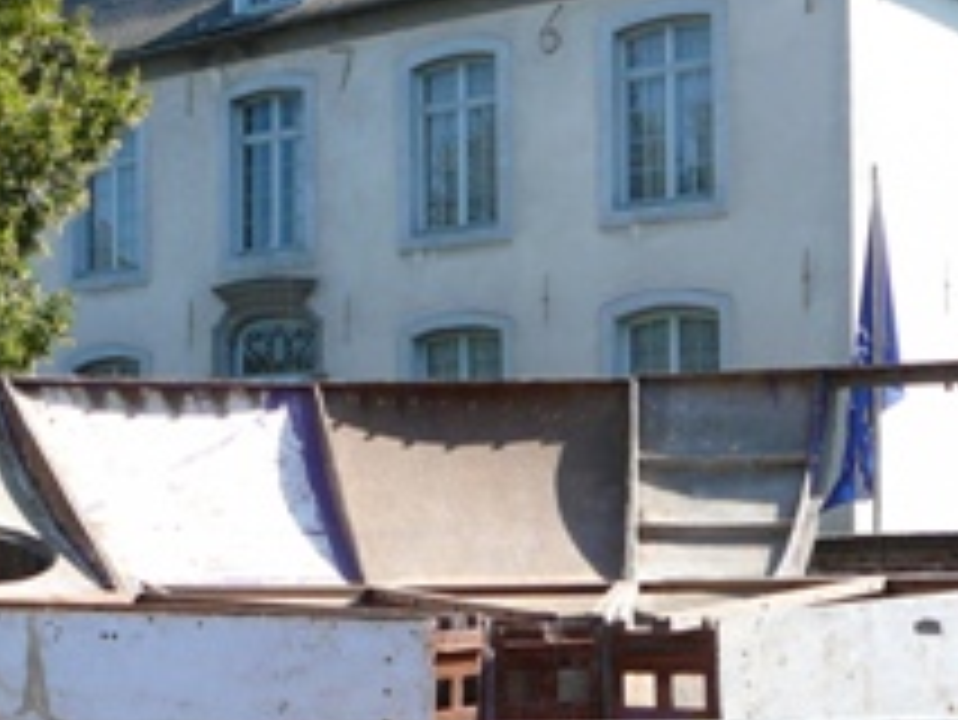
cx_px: 346
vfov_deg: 20.3
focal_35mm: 72
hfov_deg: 26.9
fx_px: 1994
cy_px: 538
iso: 80
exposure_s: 1/500
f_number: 2.8
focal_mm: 5.2
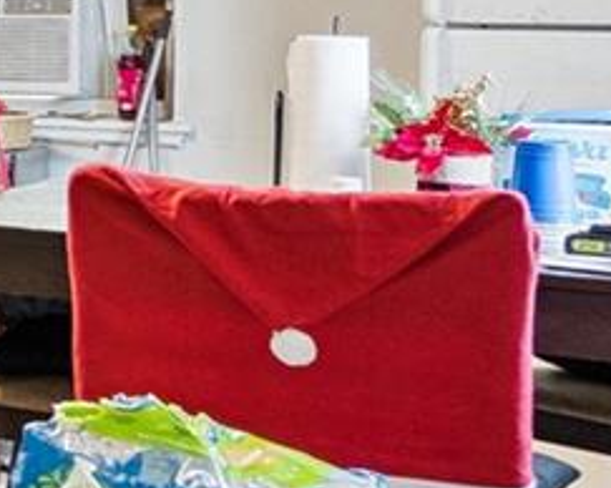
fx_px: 1789
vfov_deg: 15.3
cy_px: 45
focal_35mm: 99
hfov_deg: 13.1
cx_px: -958
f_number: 5
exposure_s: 1/50
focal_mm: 16
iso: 2500
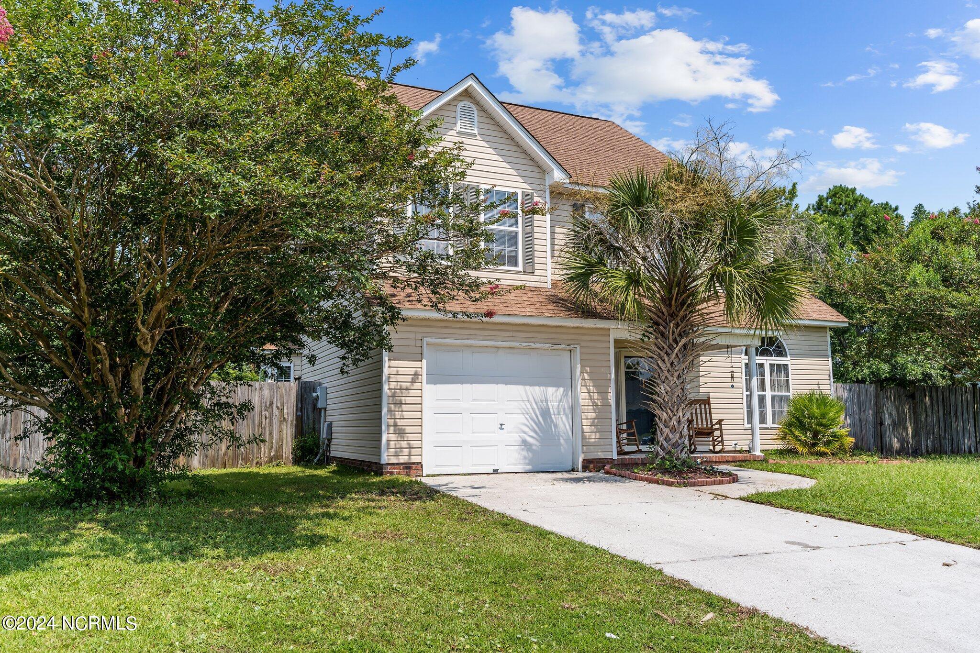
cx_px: 490
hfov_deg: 65.5
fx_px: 762
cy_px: 326
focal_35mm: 28
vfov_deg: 46.4
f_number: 5
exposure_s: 1/800
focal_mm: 28
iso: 100
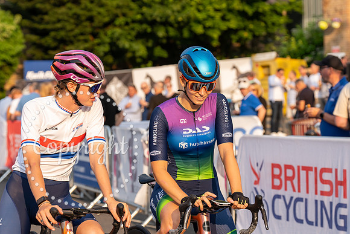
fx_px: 1111
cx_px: 202
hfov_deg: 17.9
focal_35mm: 114
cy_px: 99
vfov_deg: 12.0
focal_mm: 99
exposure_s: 1/1250
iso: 500
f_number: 4.5
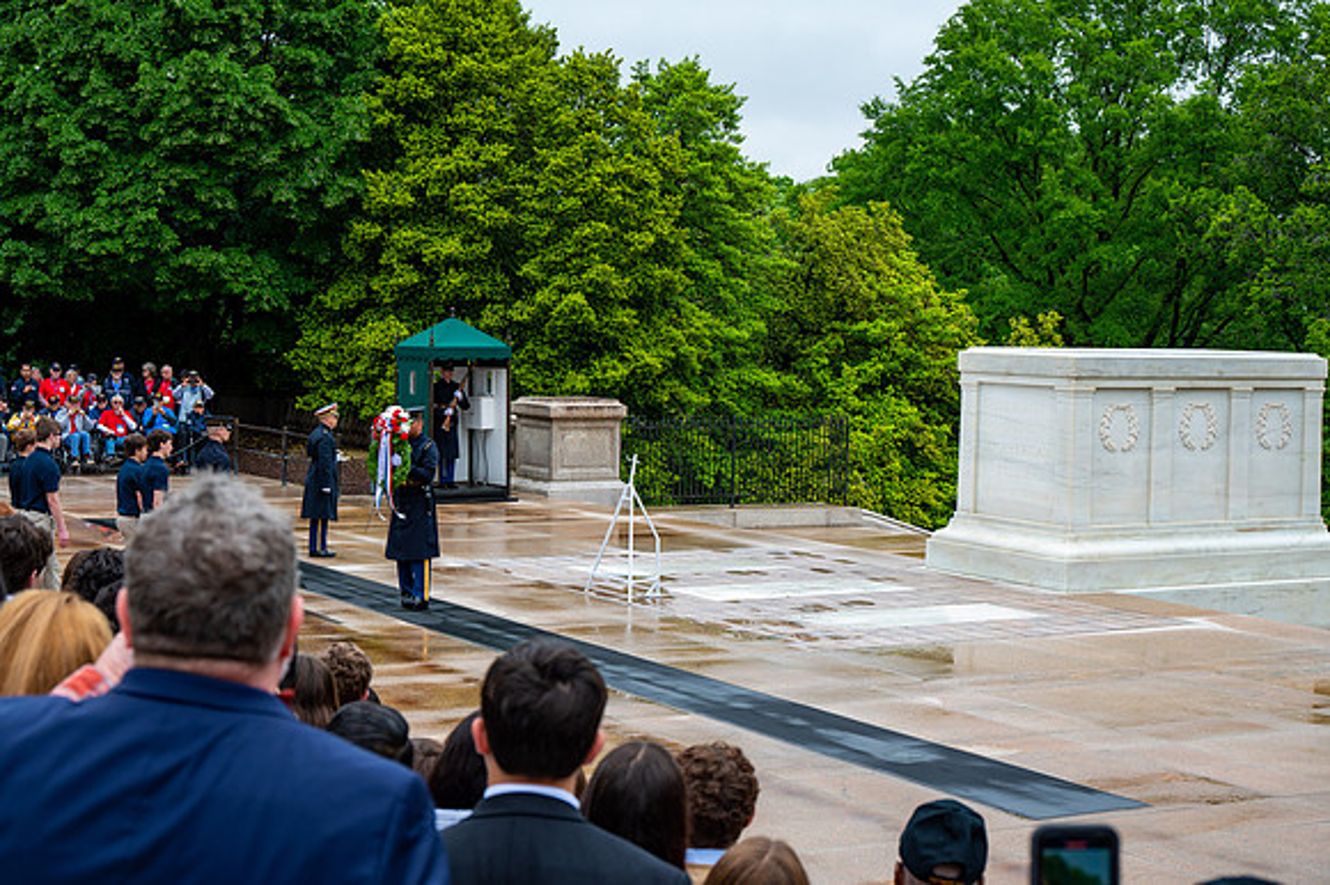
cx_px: 654
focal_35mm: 58
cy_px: 424
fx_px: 2156
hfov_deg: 34.3
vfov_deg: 23.2
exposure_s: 1/100
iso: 125
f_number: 6.3
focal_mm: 55
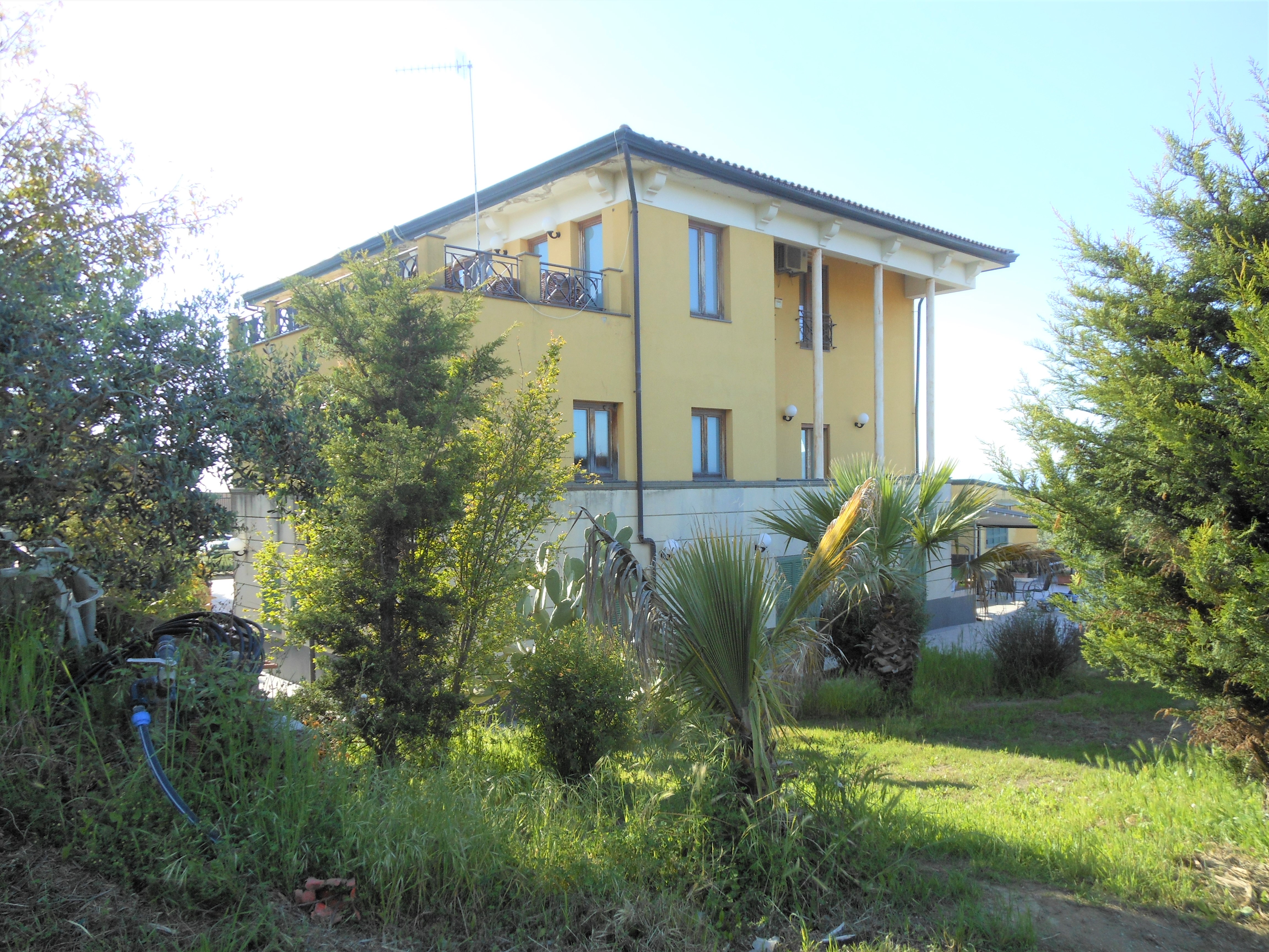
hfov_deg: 69.4
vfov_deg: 54.9
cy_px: 476
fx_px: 916
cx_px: 634
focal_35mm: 25
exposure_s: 1/320
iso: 80
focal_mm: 4.5
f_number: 3.2
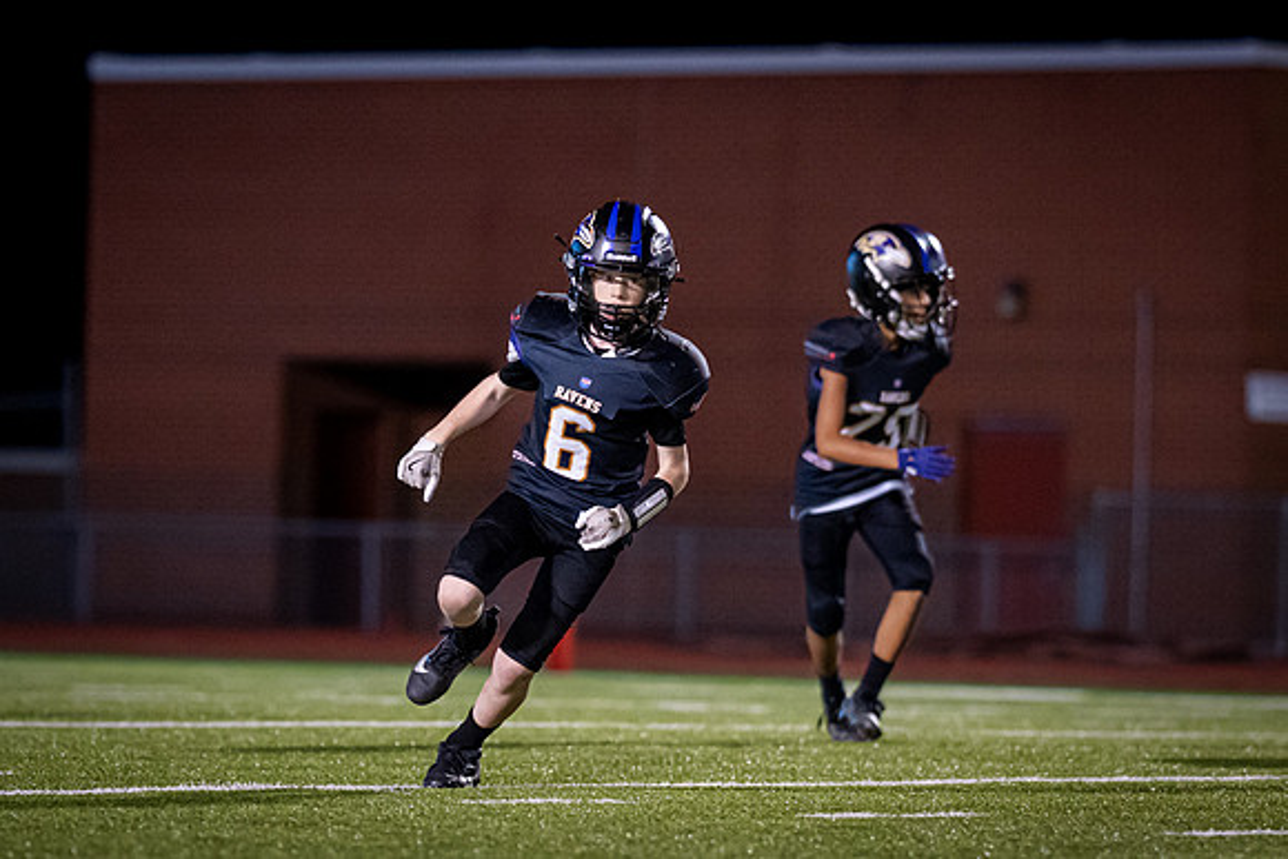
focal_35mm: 309
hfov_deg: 6.7
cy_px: 436
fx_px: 11052
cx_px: 648
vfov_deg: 4.5
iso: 2000
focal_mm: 135
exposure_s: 1/1250
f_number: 2
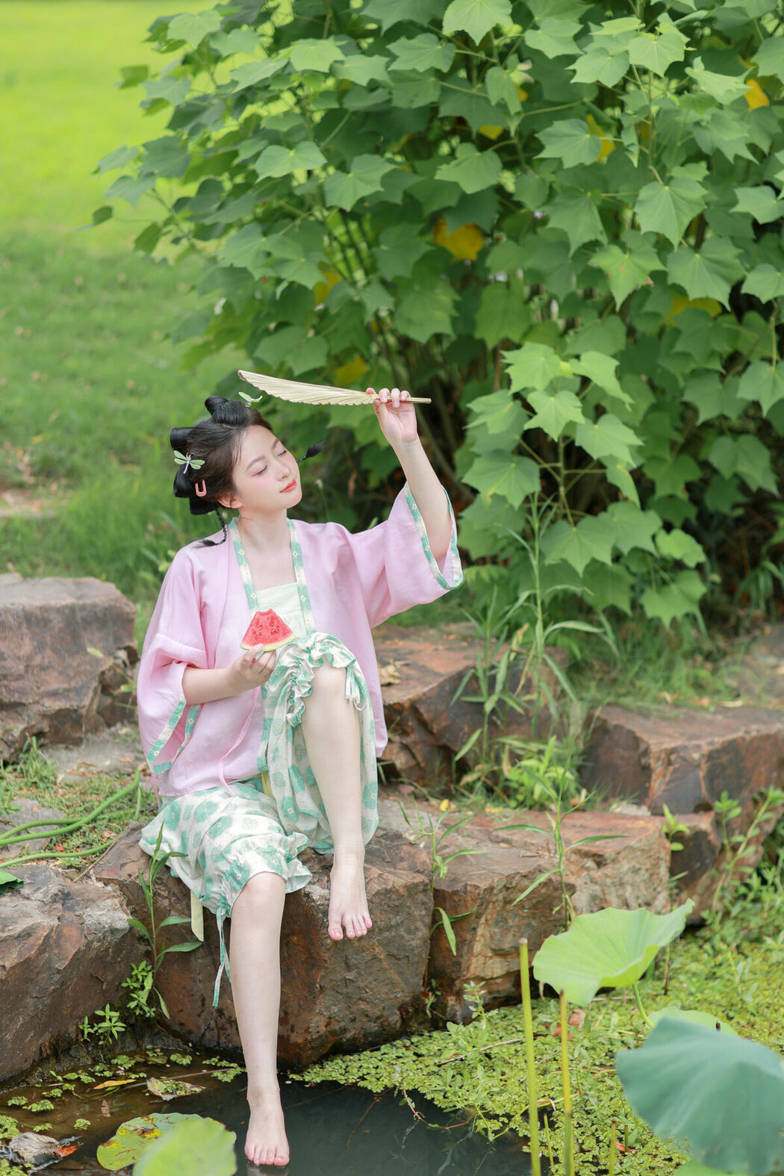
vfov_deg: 24.2
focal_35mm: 84
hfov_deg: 16.3
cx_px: 392
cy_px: 588
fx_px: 2744
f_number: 1.8
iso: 100
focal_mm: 85
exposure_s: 1/640
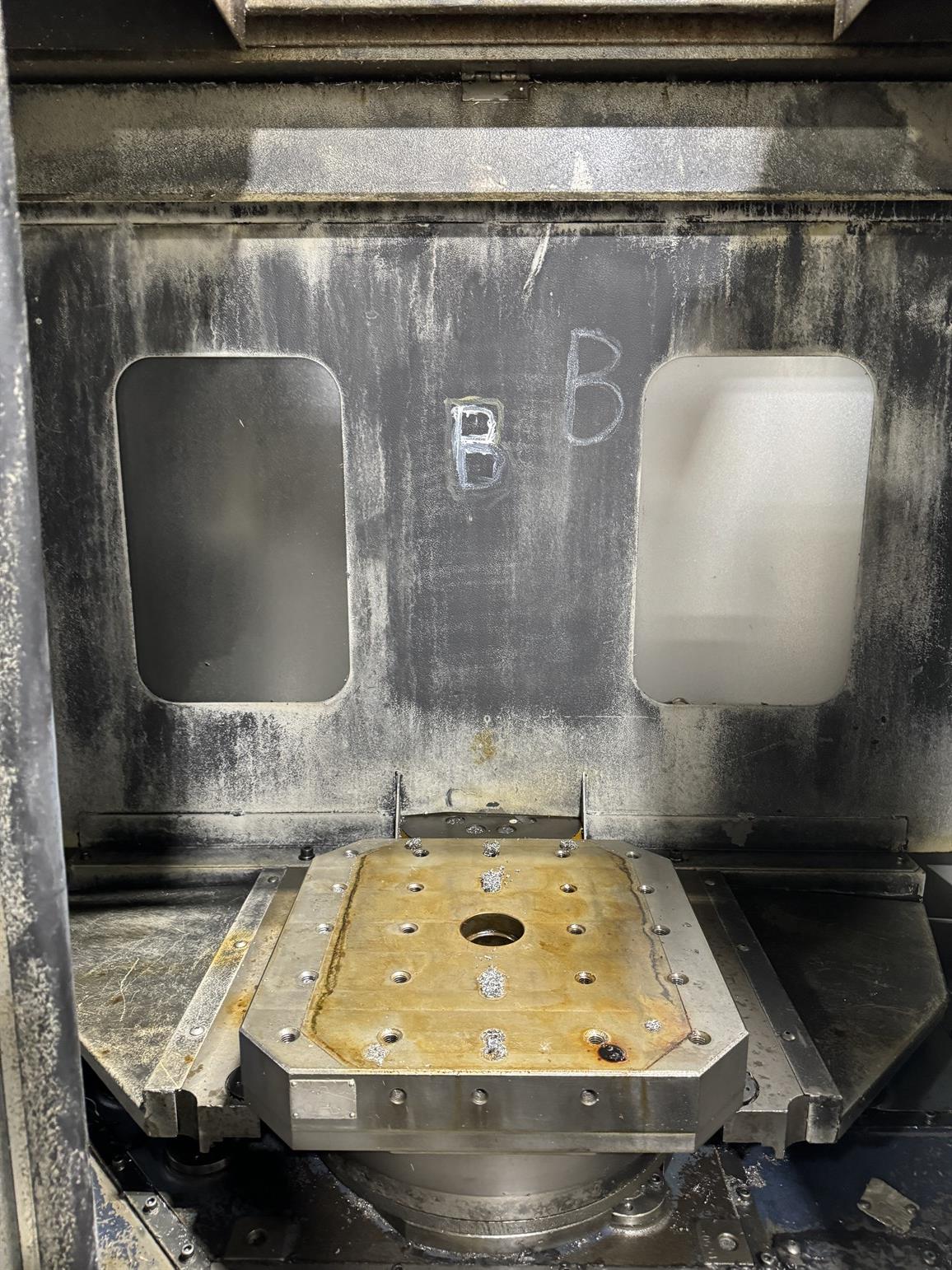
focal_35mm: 24
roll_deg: -0.7
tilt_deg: -9.9
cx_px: 476
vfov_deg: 71.6
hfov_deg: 56.8
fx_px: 880
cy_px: 635
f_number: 1.78
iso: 500
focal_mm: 6.76
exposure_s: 1/60
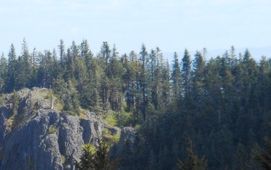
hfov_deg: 3.3
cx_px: 55
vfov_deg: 2.1
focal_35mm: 635
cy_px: 78
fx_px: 4690
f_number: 5.8
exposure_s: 1/320
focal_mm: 45
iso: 80
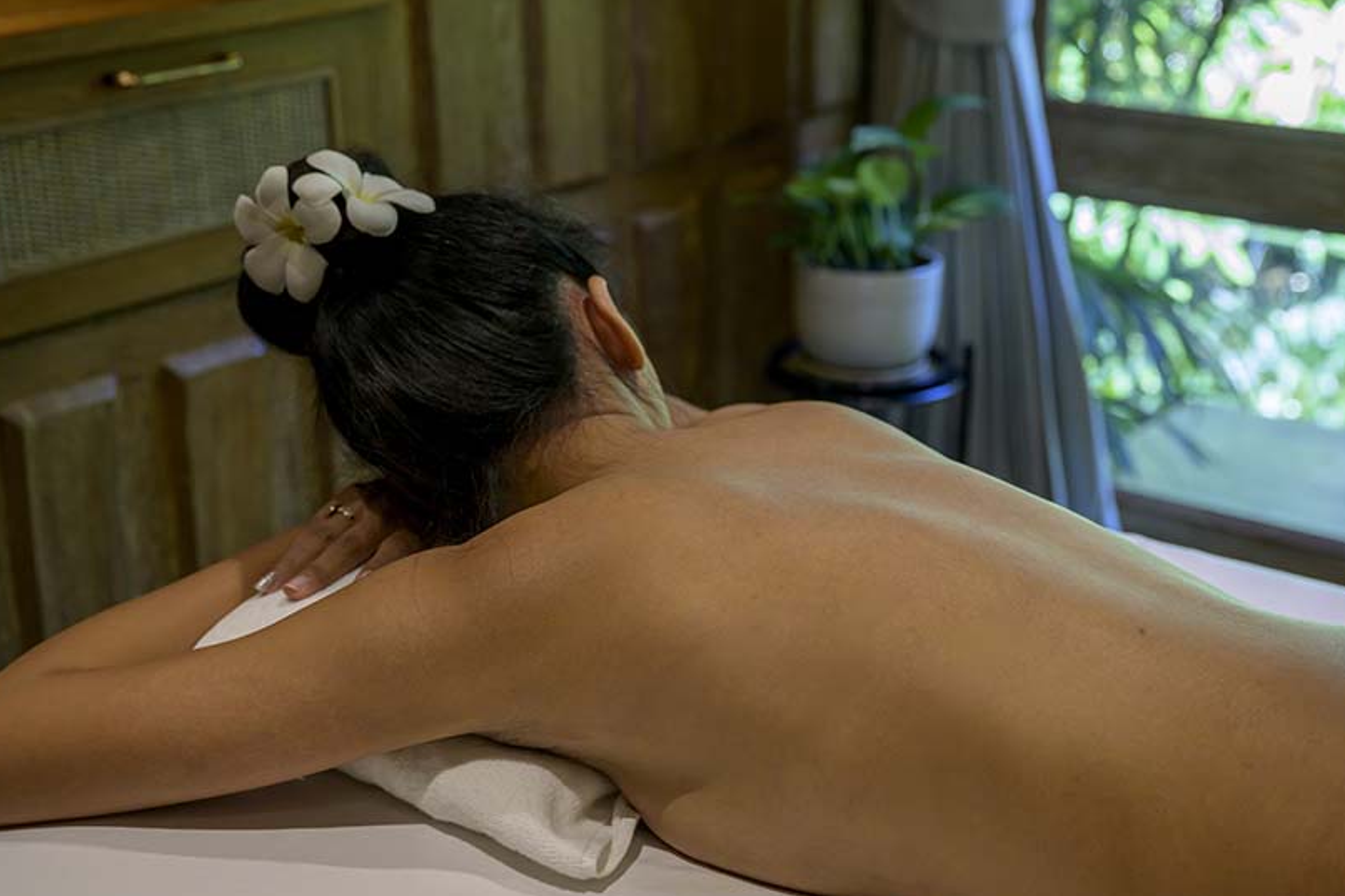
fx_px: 2092
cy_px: 412
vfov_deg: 24.2
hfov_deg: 35.6
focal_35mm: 56
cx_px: 703
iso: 1000
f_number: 4
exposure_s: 1/200
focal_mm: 47
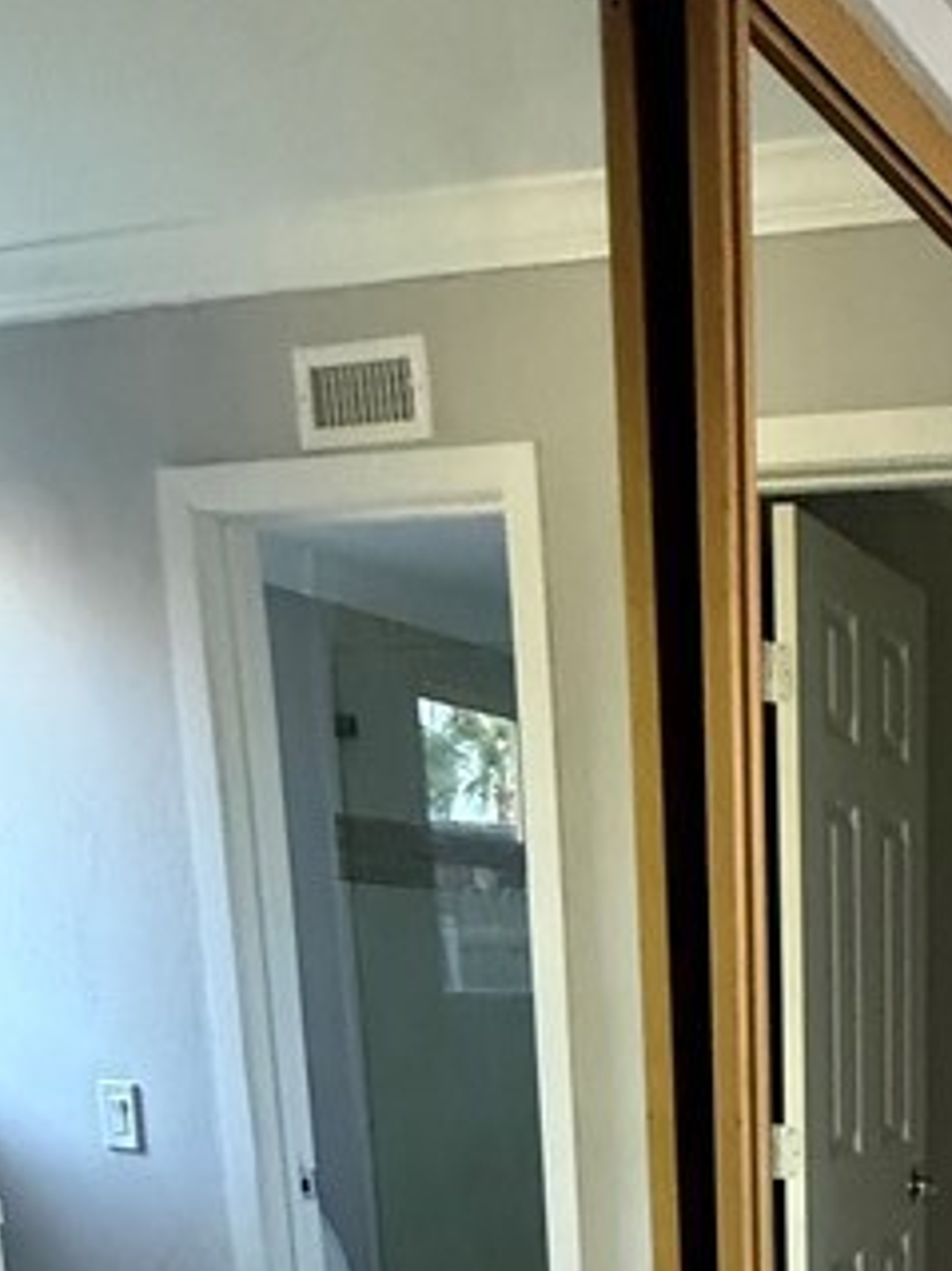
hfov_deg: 27.8
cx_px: 1171
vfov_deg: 36.2
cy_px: 1375
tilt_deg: -11.5
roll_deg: -3.5
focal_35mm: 45
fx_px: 1651
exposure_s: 1/60
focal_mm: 2.22
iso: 640
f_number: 2.2
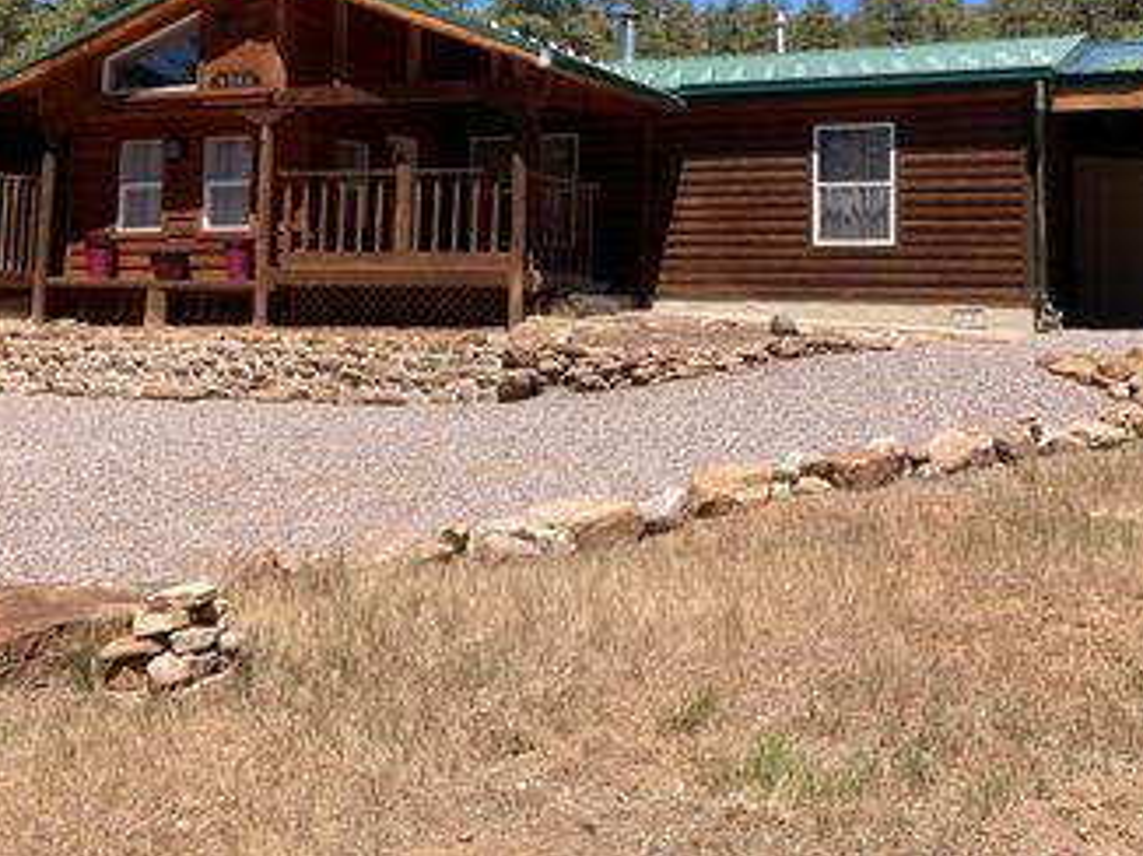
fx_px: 1419
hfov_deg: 43.7
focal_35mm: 43
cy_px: 212
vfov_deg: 32.9
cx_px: 670
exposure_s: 1/1675
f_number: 1.8
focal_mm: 3.99
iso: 20
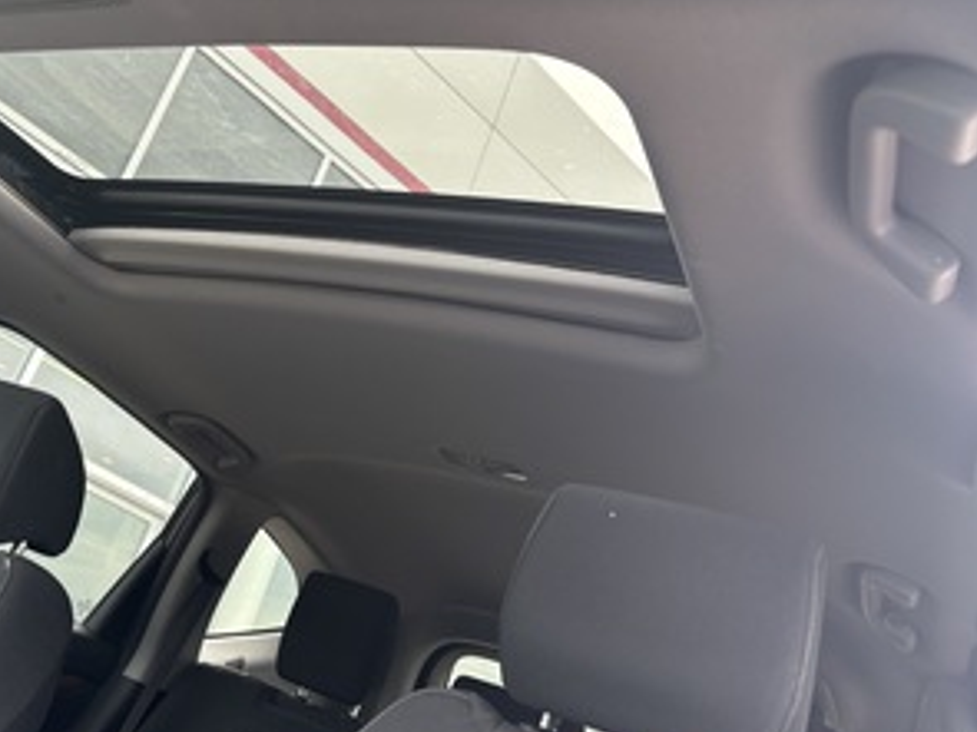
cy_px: 349
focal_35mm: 37
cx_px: 285
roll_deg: -21.5
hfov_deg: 48.8
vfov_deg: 38.6
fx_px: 1044
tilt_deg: +21.0
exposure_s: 1/145
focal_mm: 5.96
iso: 50
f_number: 1.6
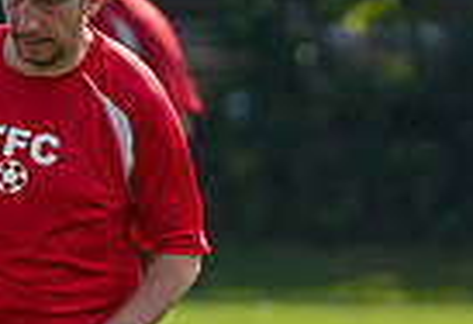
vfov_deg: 0.9
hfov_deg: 1.3
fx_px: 20469
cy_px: 411
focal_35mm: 1544
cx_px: -270
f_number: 2.8
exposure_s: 1/4000
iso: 400
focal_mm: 200
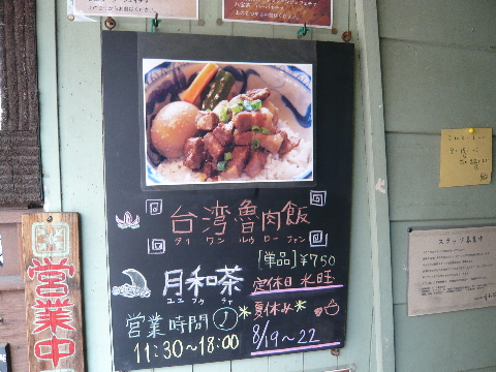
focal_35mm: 28
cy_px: 186
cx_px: 248
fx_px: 401
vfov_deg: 49.7
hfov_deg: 63.4
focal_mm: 4.6
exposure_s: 1/30
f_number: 2.8
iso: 125
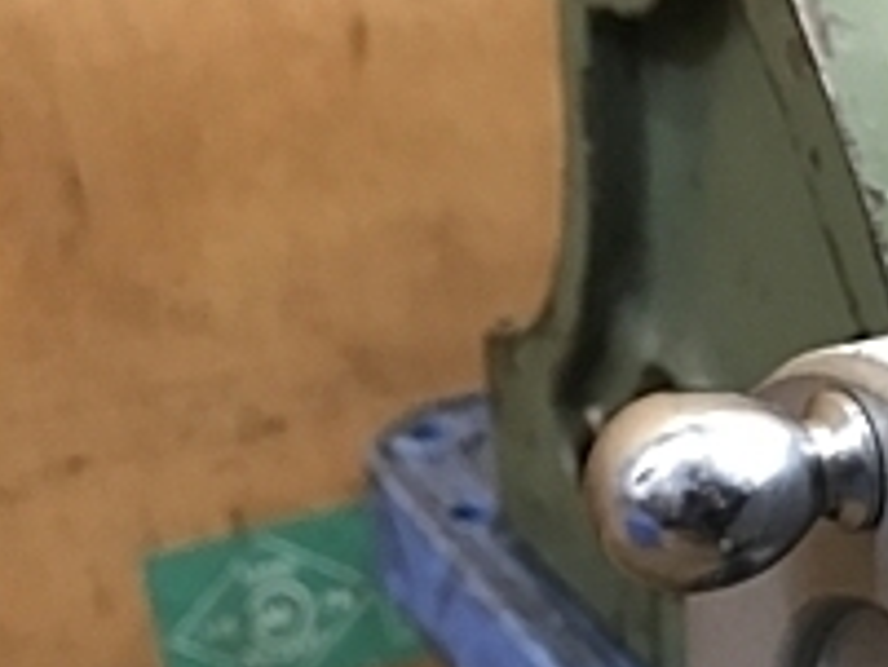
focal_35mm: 89
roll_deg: -4.1
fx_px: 2284
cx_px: 1091
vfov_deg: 15.9
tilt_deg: -32.1
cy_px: 817
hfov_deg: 20.4
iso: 64
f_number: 1.8
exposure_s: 1/15
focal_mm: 3.99
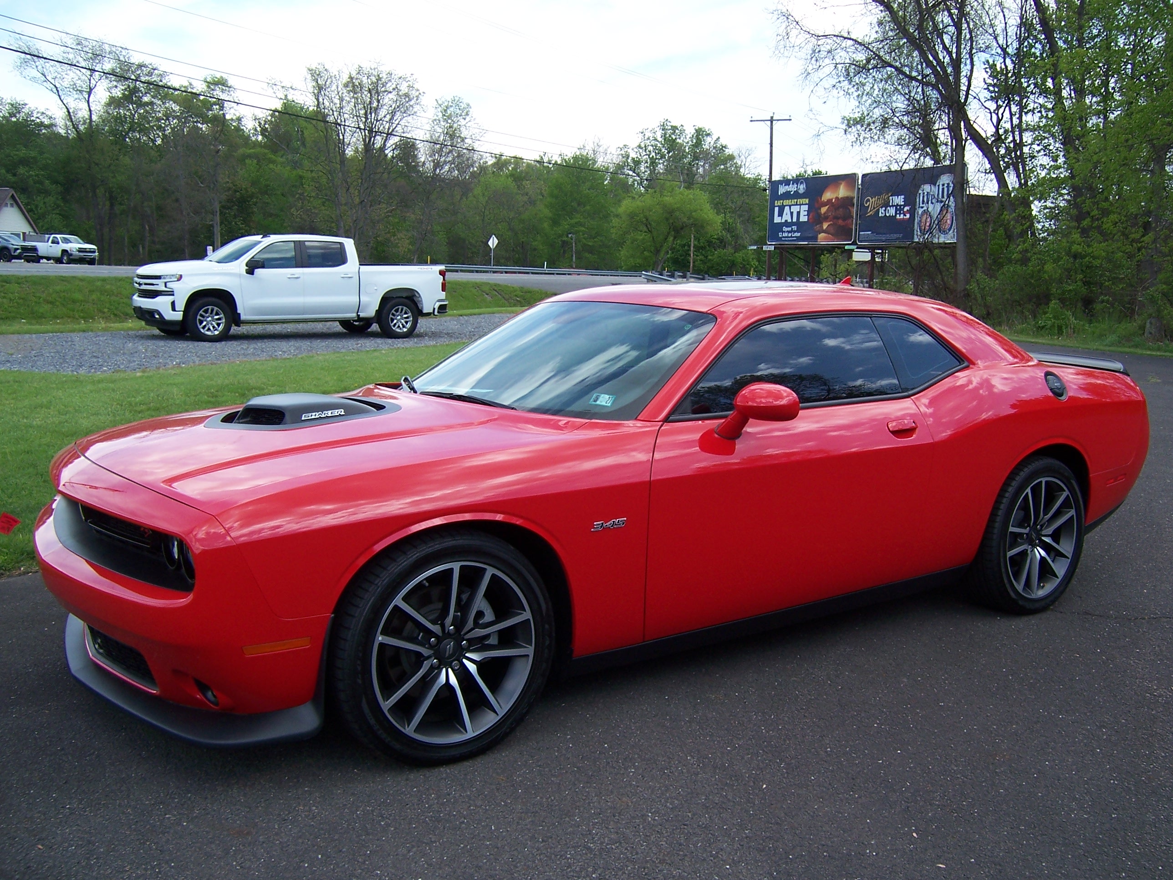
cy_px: 440
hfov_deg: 55.4
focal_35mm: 33
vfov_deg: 42.9
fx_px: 1118
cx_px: 586
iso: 80
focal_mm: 5.5
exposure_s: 1/350
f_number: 3.4
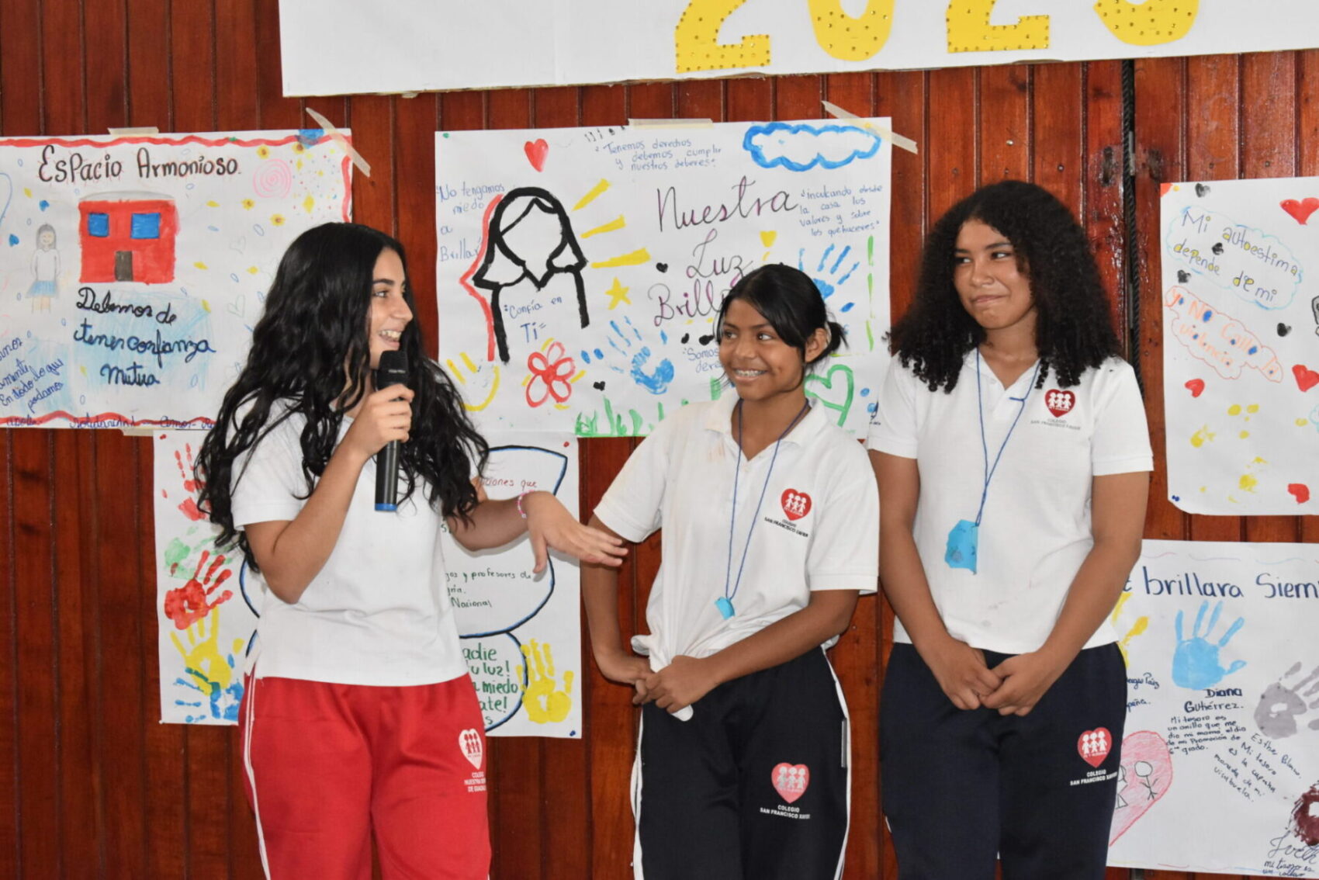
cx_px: 660
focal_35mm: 82
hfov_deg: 24.6
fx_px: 3023
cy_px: 440
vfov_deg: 16.6
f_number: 5.6
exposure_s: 1/60
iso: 2500
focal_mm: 55
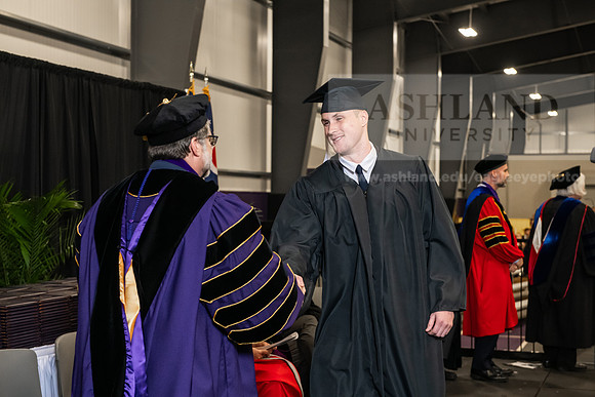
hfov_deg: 32.4
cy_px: 198
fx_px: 1025
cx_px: 298
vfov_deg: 21.9
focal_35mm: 62
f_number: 5
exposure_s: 1/200
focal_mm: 62
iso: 2500
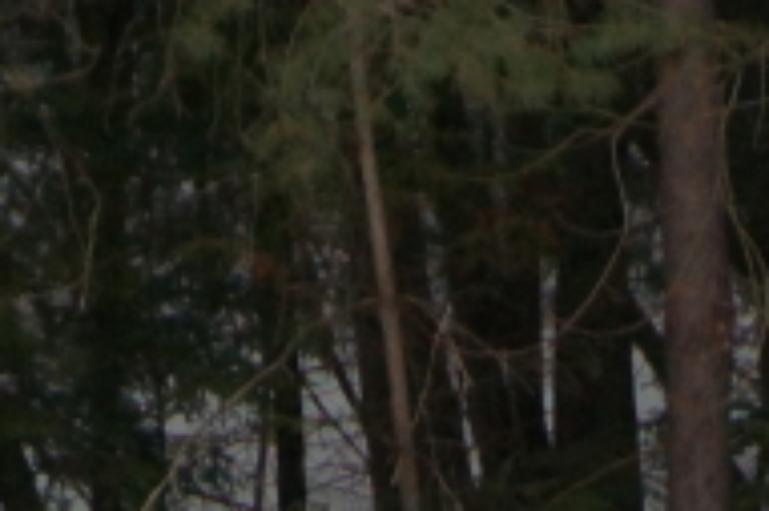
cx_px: 542
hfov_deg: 1.3
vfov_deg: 0.8
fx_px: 35236
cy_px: 1324
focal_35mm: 1651
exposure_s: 1/400
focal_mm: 210
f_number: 6.3
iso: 640
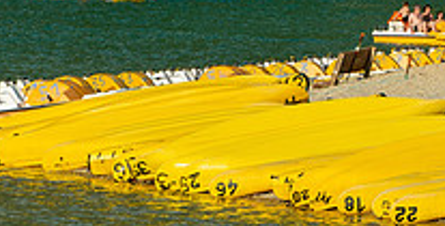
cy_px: 183
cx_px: 424
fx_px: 5362
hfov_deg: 4.7
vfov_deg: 2.4
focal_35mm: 465
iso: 250
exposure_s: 1/400
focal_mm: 155
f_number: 10
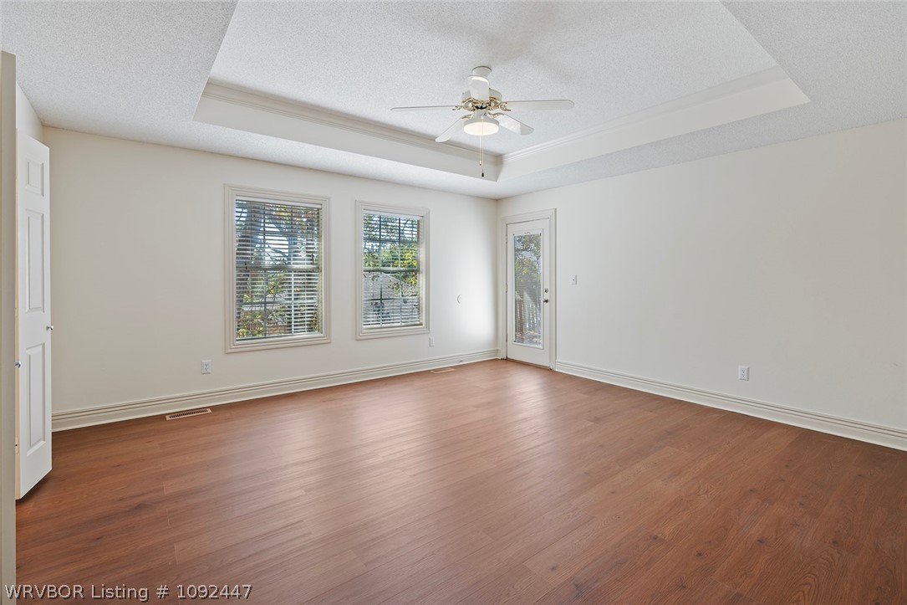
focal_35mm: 16
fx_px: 403
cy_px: 302
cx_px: 454
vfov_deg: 73.7
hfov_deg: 96.7
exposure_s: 1/6
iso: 160
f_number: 8
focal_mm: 16
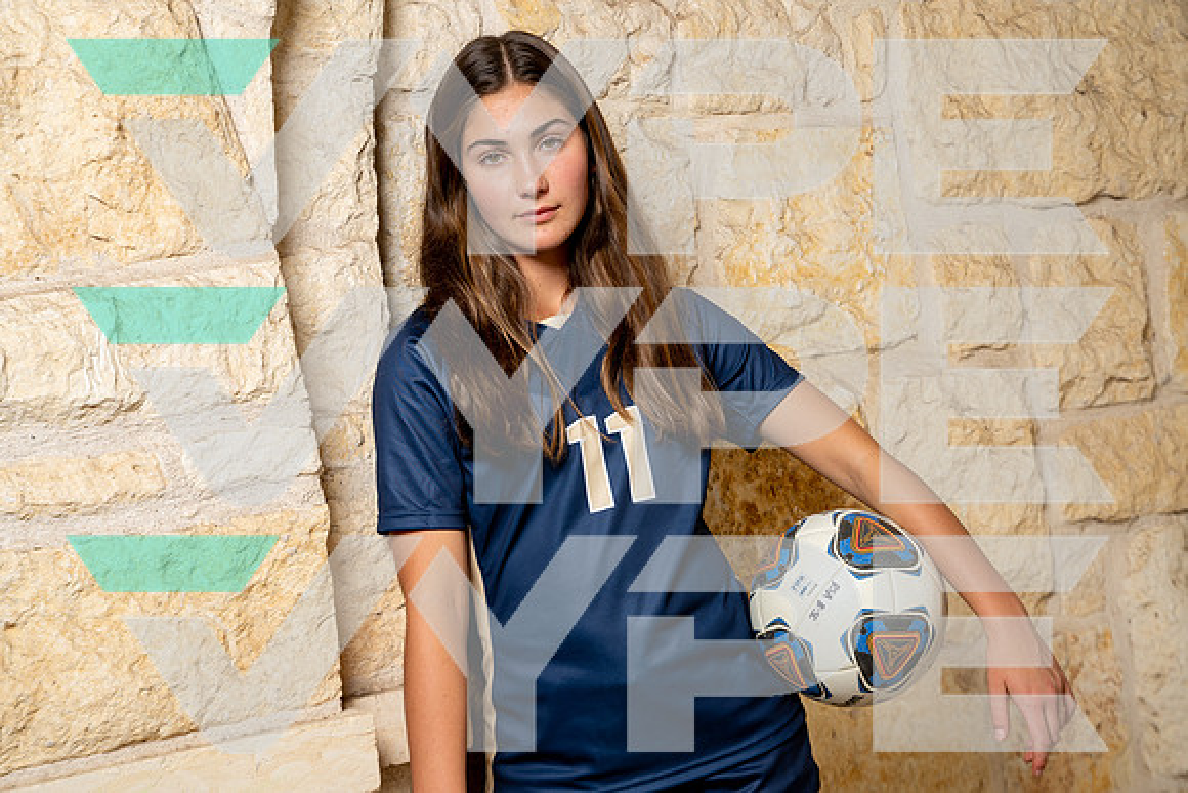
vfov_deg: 23.8
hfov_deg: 35.0
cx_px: 594
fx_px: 1881
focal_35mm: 57
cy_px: 396
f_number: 5
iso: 100
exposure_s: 1/250
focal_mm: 57
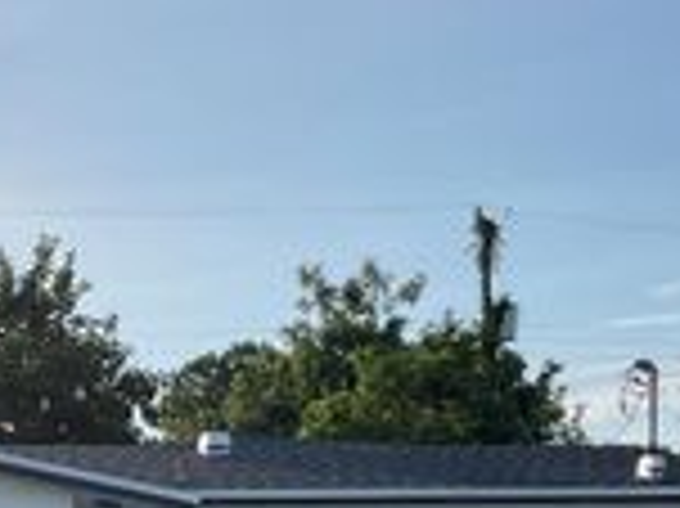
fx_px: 1884
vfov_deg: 14.4
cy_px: 762
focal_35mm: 96
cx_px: -14
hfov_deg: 19.8
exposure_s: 1/1626
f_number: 1.8
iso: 16
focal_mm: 3
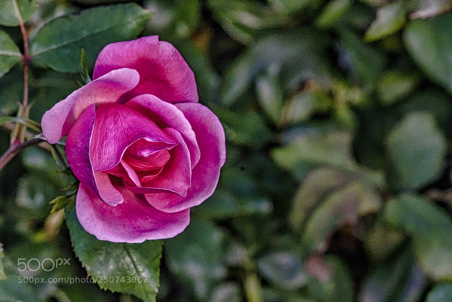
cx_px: 226
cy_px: 151
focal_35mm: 405
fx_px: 5085
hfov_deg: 5.1
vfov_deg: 3.4
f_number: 9
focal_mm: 270
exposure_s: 1/320
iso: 2000
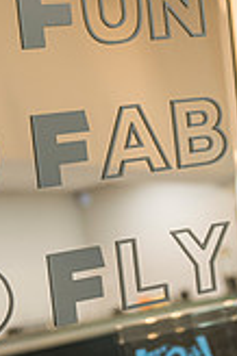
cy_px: 178
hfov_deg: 13.7
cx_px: 54
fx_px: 980
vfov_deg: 20.6
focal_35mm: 99
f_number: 2.8
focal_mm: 36
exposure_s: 1/80
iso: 1250
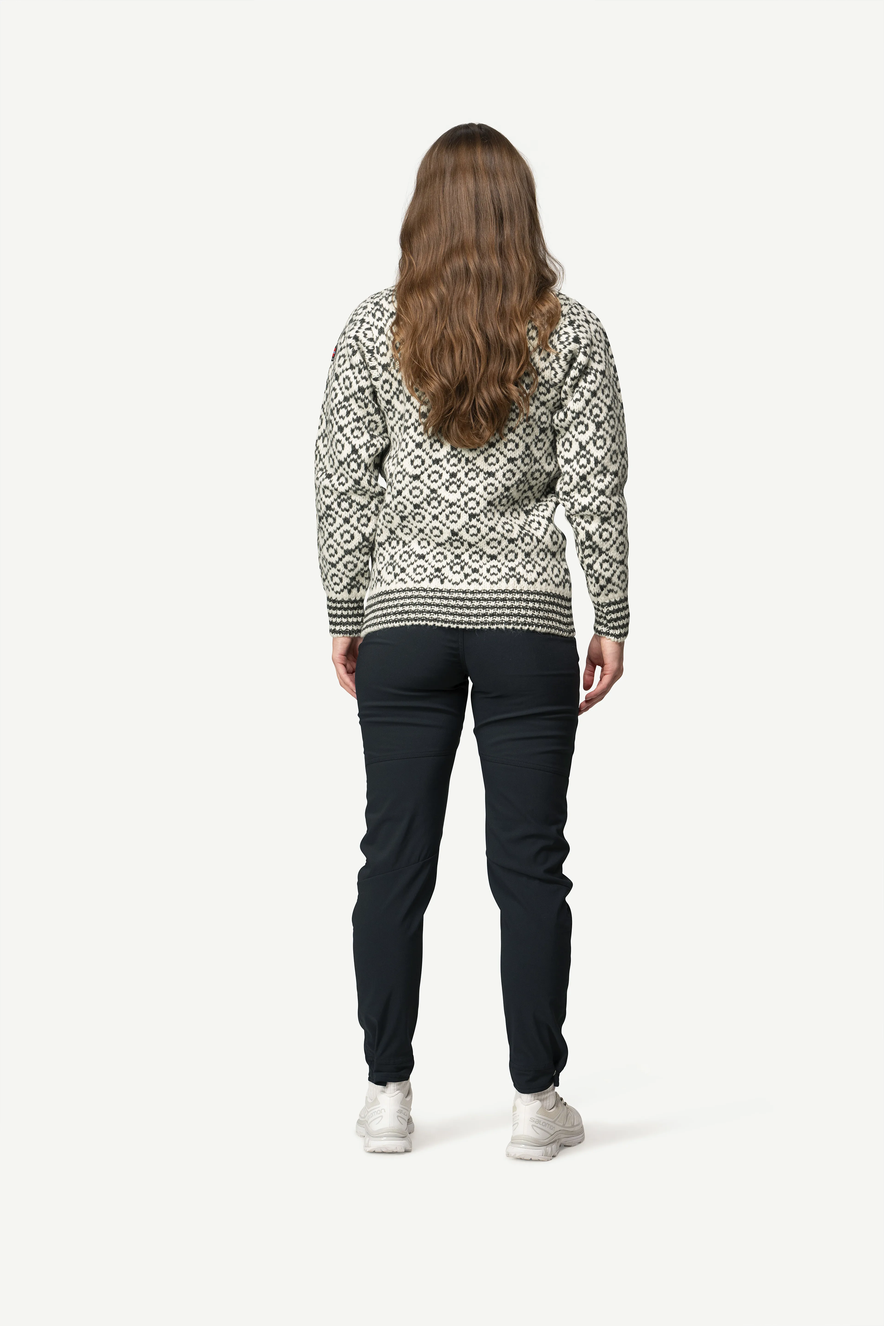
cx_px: 442
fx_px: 2578
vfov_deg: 28.8
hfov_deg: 19.5
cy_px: 663
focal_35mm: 70
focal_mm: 70
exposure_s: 1/80
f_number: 5
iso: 500
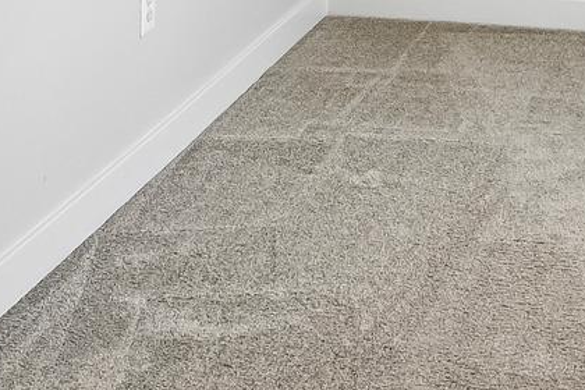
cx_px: 337
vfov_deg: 14.9
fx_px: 1267
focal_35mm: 78
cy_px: -342
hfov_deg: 26.0
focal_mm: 16
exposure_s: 1/13
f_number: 8
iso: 400
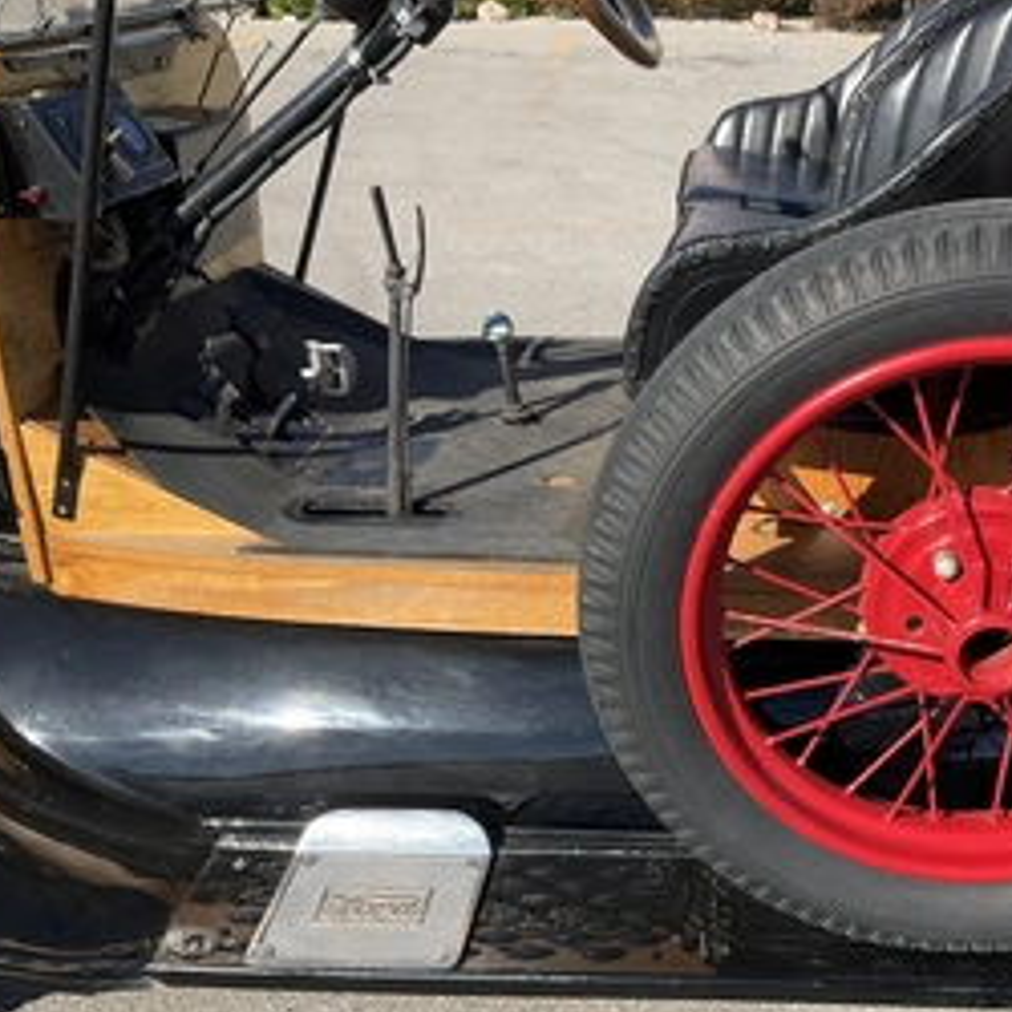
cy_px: 567
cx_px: 749
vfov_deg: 40.9
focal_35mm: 41
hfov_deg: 39.9
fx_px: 1356
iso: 25
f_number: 1.8
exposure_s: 1/1121
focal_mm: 3
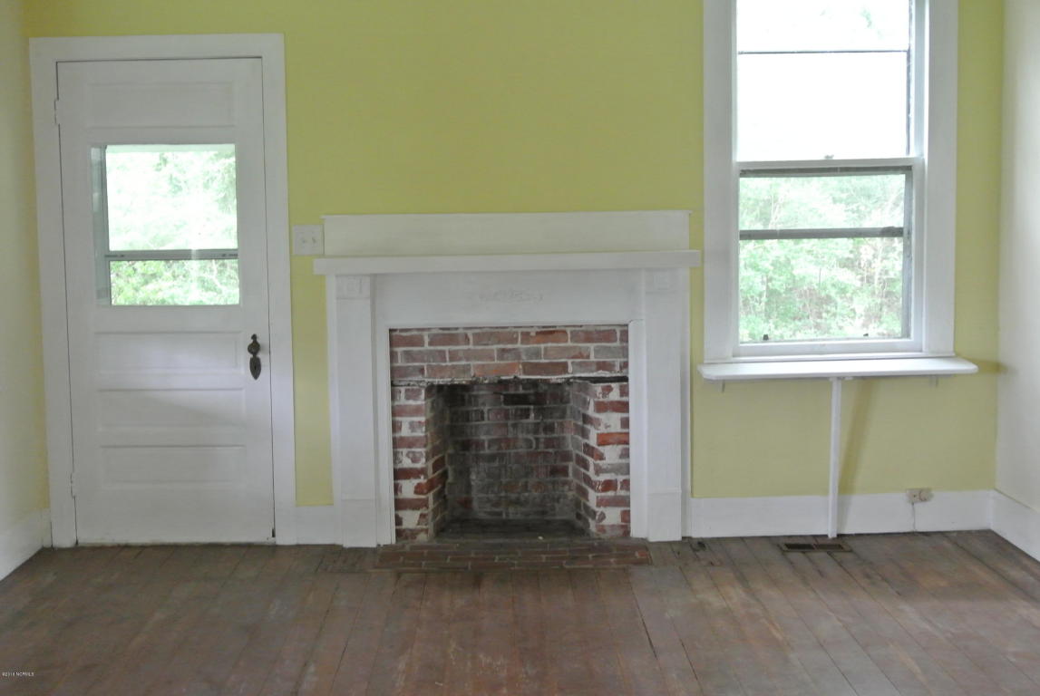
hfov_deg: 43.6
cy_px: 348
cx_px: 520
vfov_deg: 30.0
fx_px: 1302
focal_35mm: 45
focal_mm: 16.9
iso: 1100
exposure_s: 1/30
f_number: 4.5
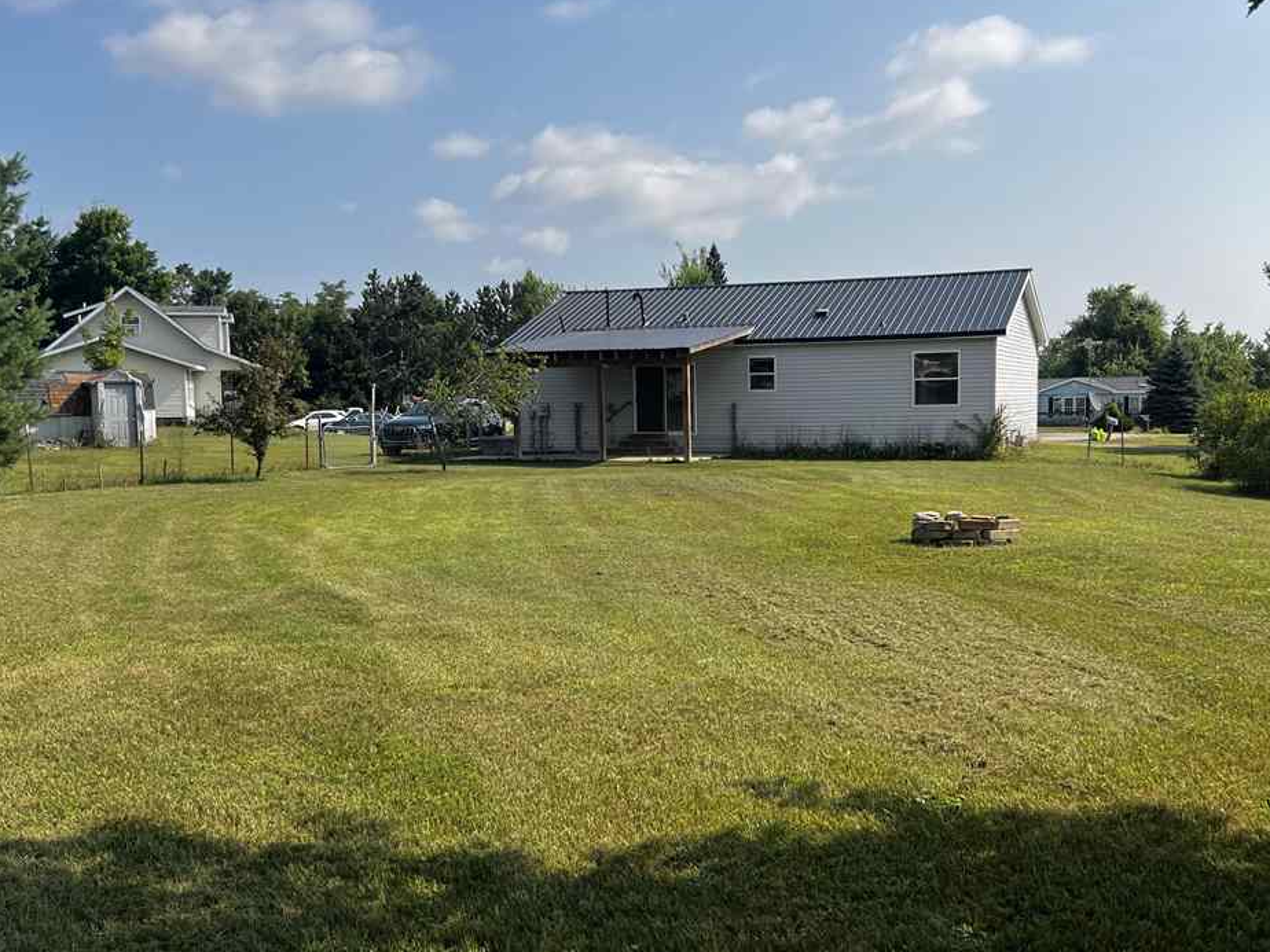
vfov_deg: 39.6
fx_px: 1321
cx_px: 720
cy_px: 534
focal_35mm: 36
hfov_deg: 51.2
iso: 50
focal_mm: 5.7
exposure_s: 1/3968
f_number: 1.5
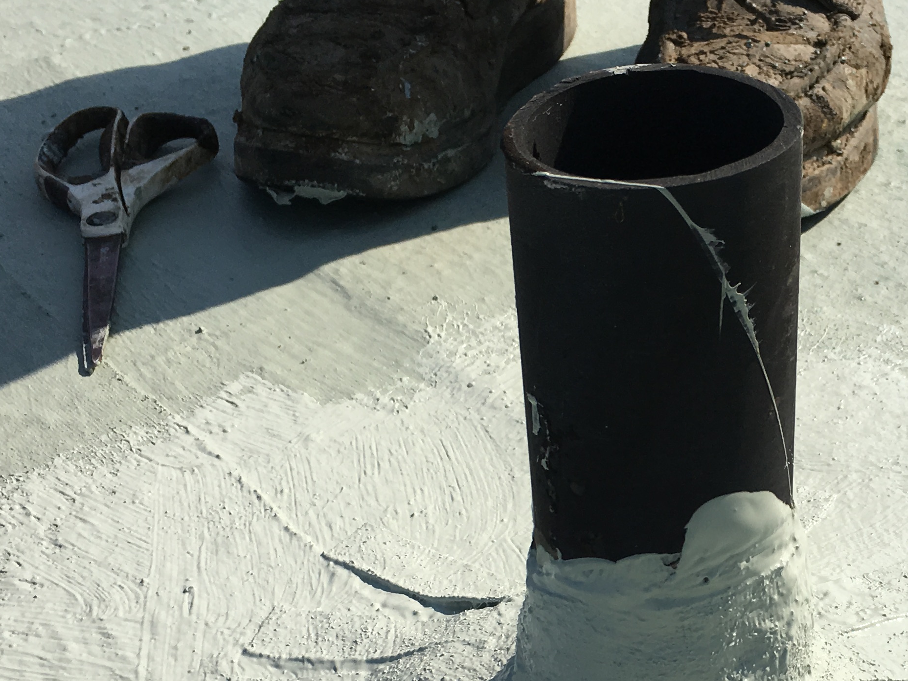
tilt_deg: -39.4
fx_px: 1653
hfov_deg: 30.2
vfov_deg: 22.7
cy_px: 616
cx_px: 678
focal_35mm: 63
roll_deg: -1.6
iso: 25
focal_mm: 4.15
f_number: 2.2
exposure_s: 1/2404
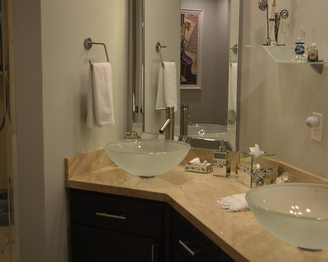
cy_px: 132
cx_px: 189
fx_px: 495
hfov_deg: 36.6
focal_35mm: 51
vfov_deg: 29.7
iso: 400
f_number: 4.5
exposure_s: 1/80
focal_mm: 30
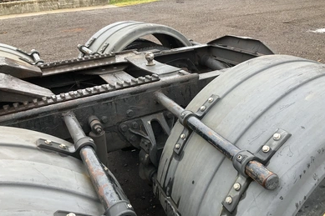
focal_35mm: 31
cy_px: 117
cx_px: 162
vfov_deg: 42.3
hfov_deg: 60.3
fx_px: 280
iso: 20
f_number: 1.8
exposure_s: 1/122
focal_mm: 3
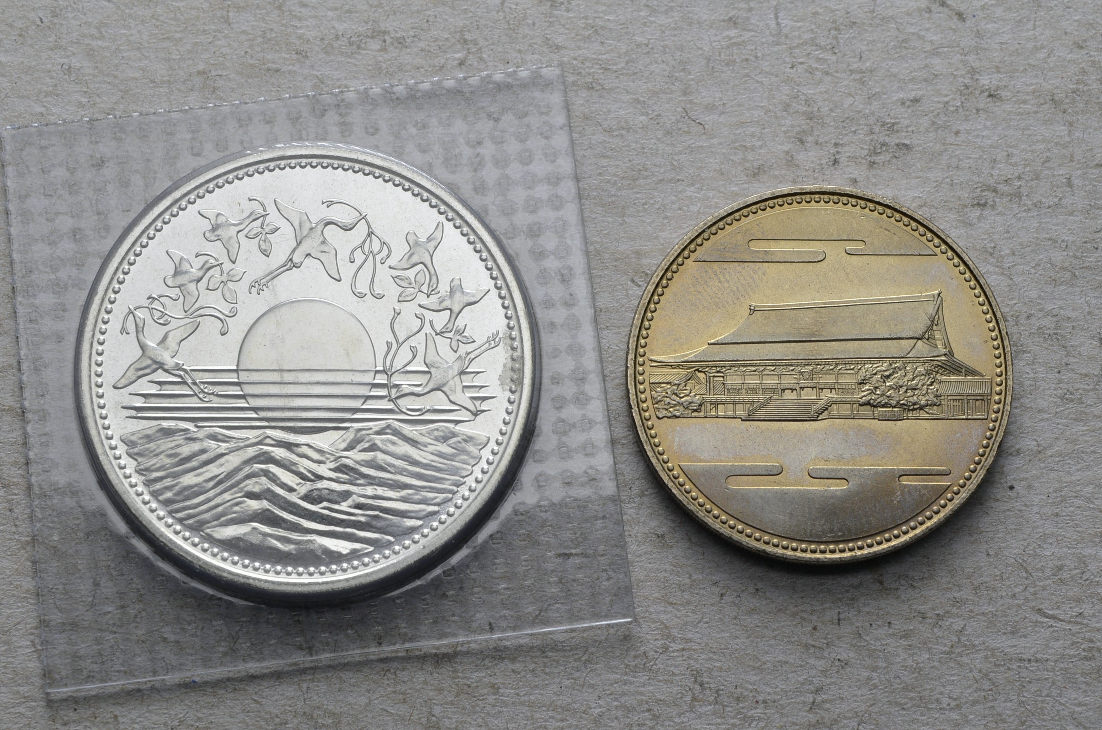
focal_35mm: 78
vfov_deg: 17.4
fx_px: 2383
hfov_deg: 26.0
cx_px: 551
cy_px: 365
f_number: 14
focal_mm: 52
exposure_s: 1/250
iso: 400
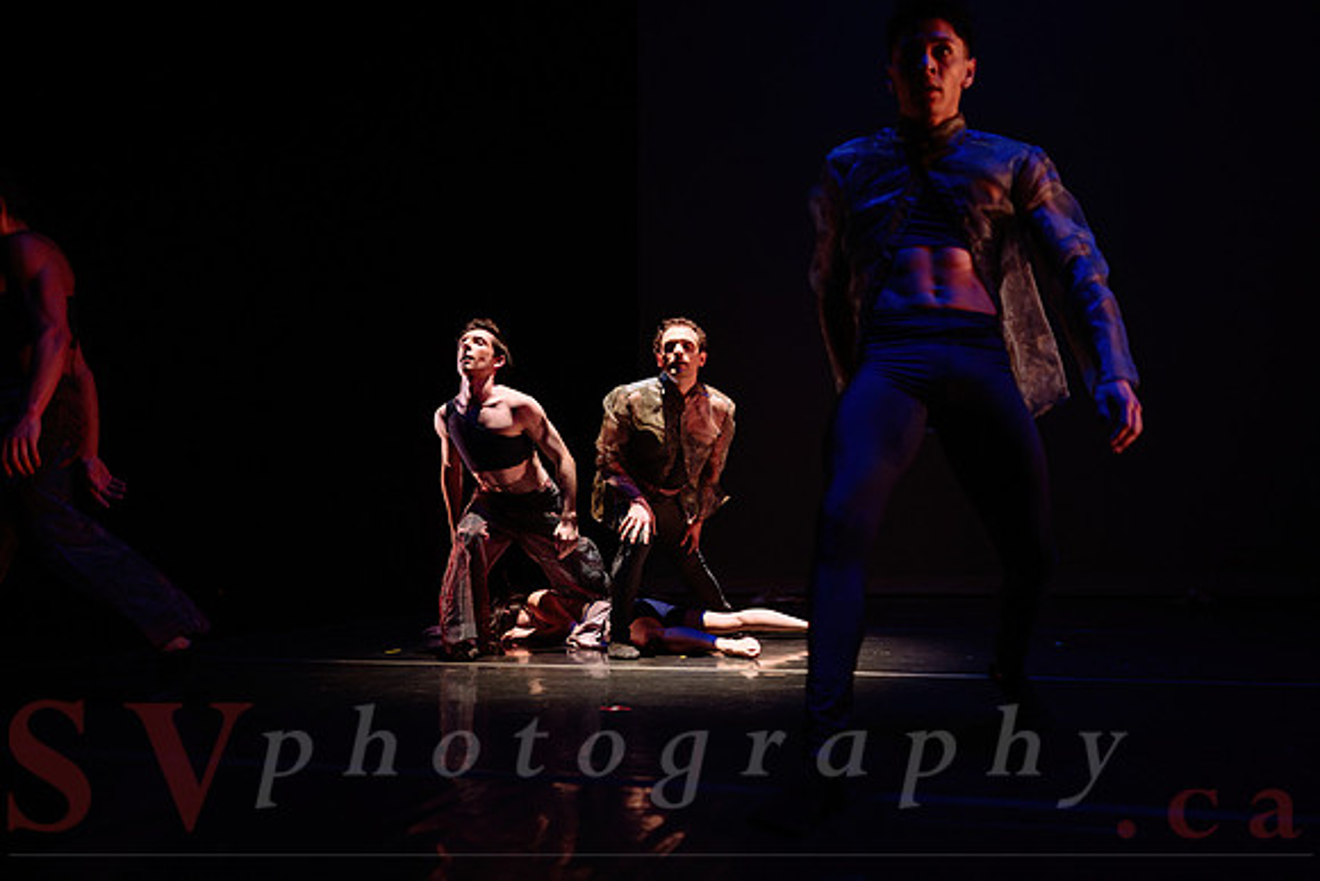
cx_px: 750
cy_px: 501
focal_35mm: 28
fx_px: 1037
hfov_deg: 64.7
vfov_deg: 45.9
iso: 1000
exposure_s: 1/640
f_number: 1.4
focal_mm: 24
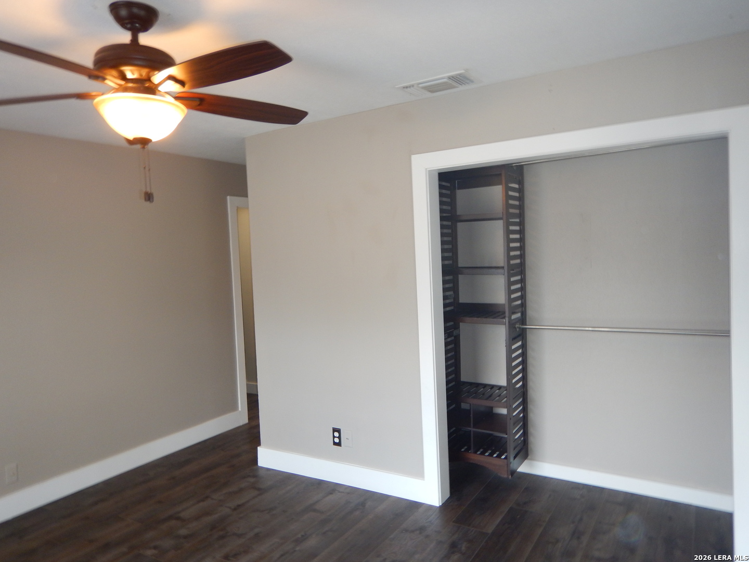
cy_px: 281
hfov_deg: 71.6
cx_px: 374
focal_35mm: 24
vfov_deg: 56.8
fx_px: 519
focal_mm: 4.3
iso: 140
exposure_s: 1/30
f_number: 2.8
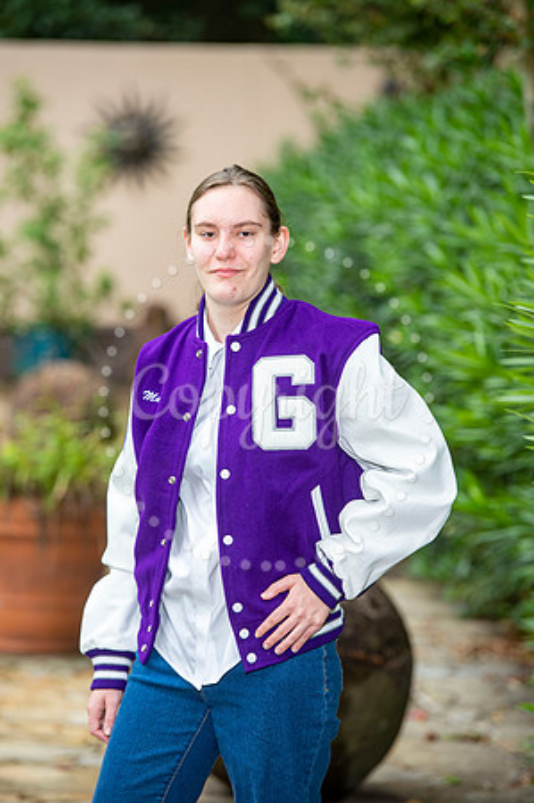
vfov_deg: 12.5
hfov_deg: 8.3
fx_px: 3679
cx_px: 267
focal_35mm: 165
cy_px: 402
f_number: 6.3
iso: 320
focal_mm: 165
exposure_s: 1/160
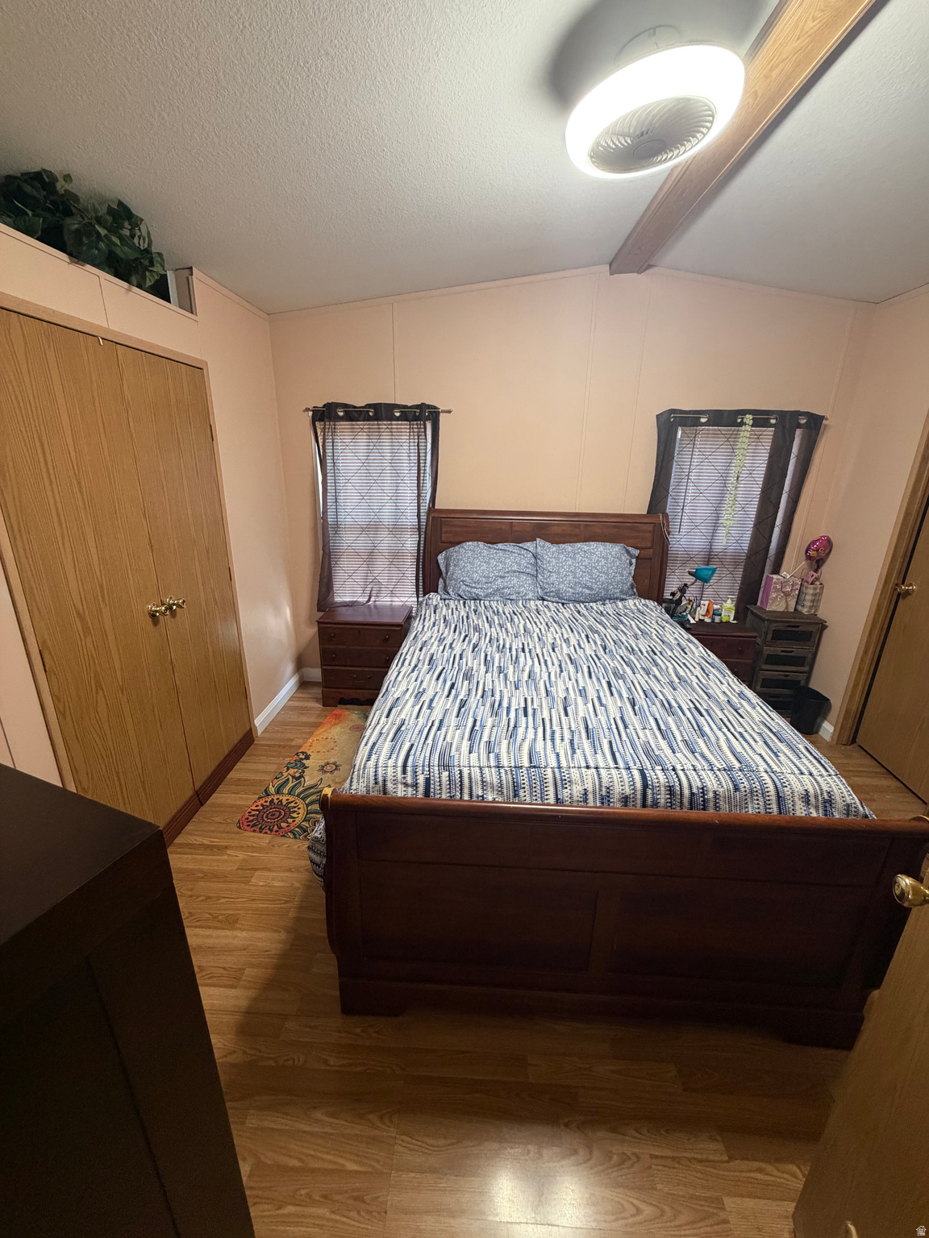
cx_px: 464
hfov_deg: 85.7
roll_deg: -1.9
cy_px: 619
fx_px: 501
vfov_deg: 102.1
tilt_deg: -18.2
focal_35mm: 14
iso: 320
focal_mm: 2.22
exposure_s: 1/71
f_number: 2.2
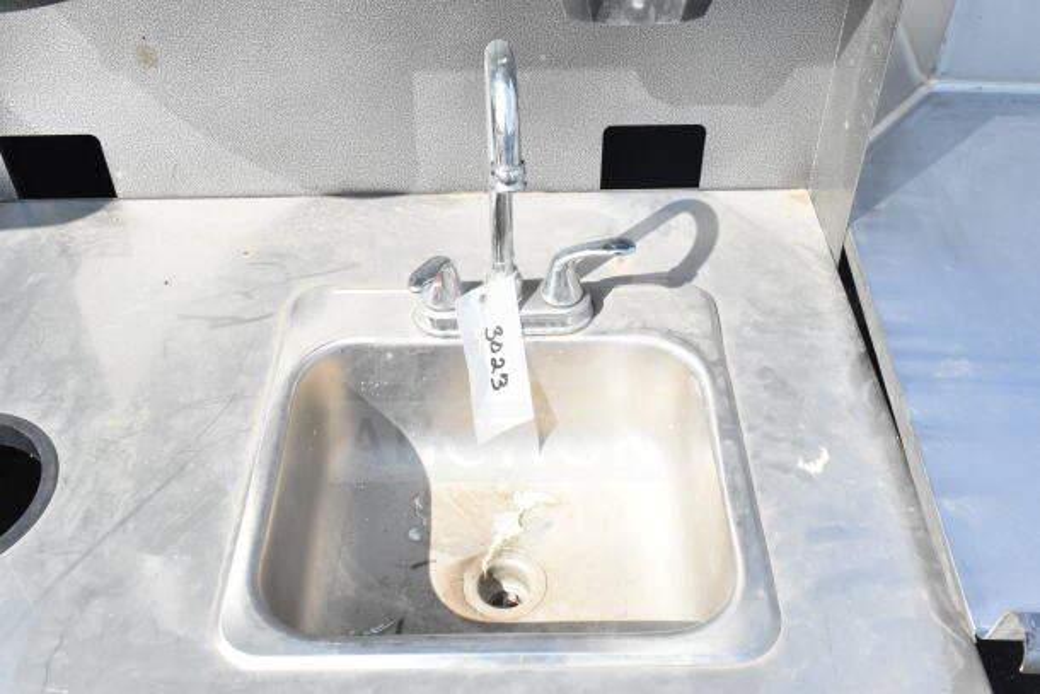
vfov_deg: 36.9
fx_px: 1040
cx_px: 520
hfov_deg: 53.1
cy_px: 347
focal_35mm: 36
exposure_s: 1/800
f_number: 14
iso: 1600
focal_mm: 24
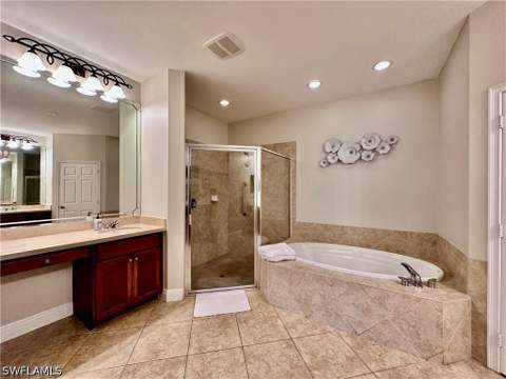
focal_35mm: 14
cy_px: 190
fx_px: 205
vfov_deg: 85.7
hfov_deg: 102.1
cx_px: 253
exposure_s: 1/120
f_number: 2.2
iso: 250
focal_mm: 2.22
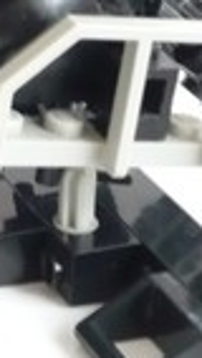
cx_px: -76
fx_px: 1531
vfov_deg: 13.3
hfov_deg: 7.4
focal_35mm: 161
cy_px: 91
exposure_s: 1/8
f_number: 2.8
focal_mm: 5.8
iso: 200
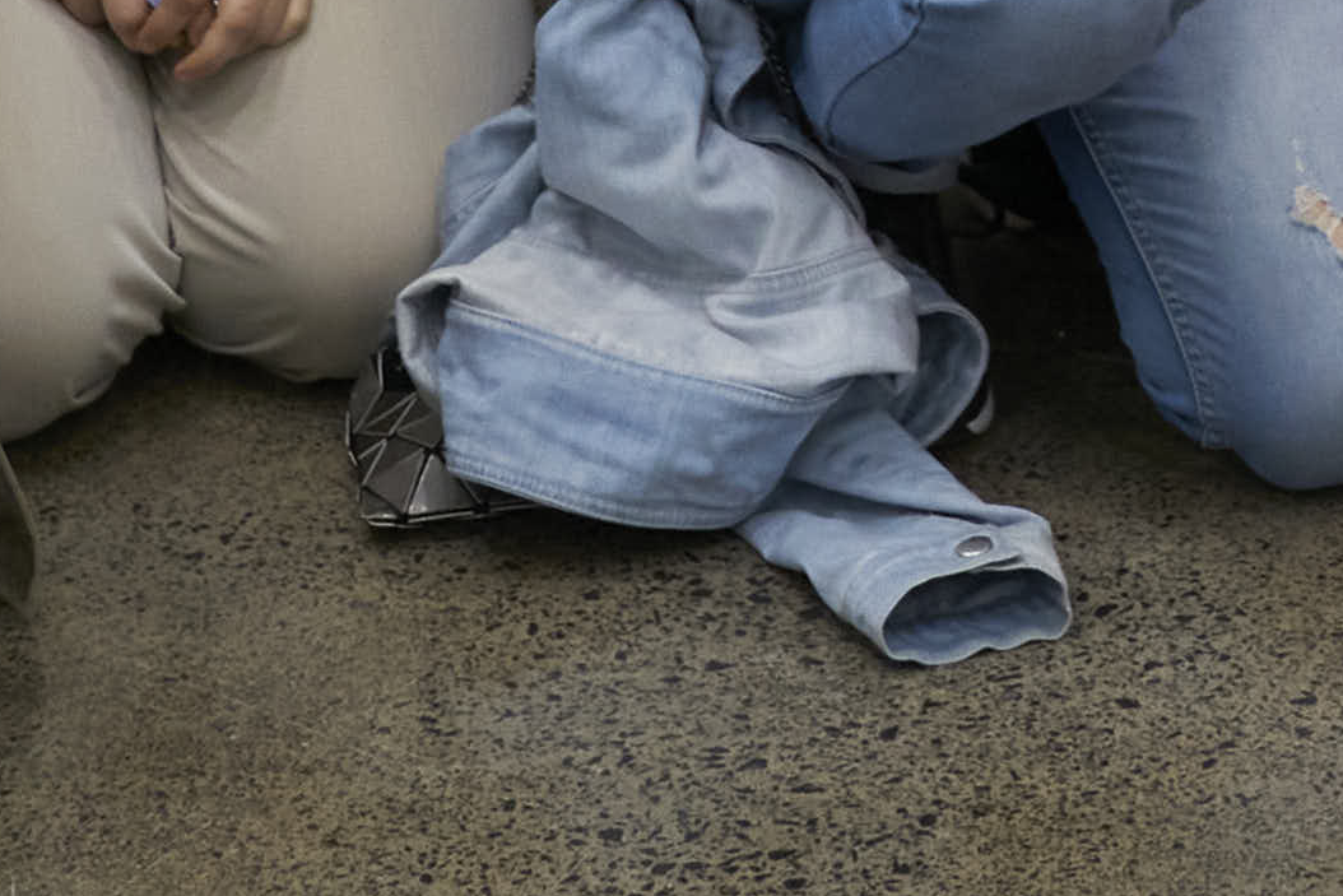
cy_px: -1542
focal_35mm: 181
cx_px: 1897
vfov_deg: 7.0
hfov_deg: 11.0
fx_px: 6753
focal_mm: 24
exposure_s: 1/160
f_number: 3.5
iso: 1600
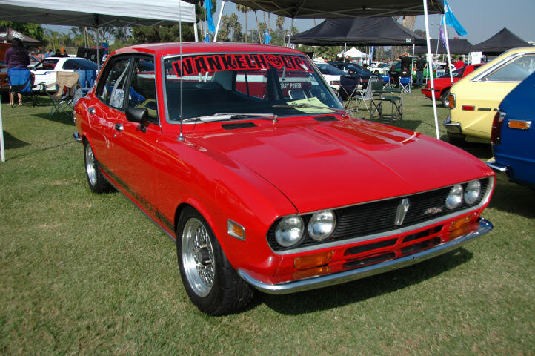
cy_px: 178
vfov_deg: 39.9
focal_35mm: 33
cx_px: 268
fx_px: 490
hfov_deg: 57.3
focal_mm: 22
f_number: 4.5
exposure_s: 1/1600
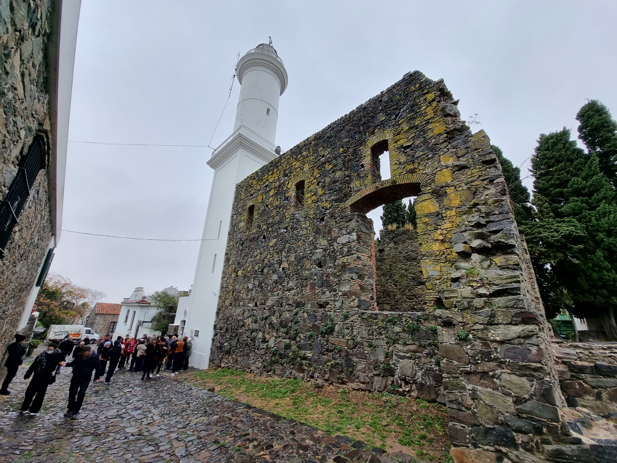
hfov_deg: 106.2
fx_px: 232
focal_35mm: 13
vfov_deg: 89.9
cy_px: 232
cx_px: 308
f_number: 2.2
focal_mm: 1.74
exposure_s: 1/317
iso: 50
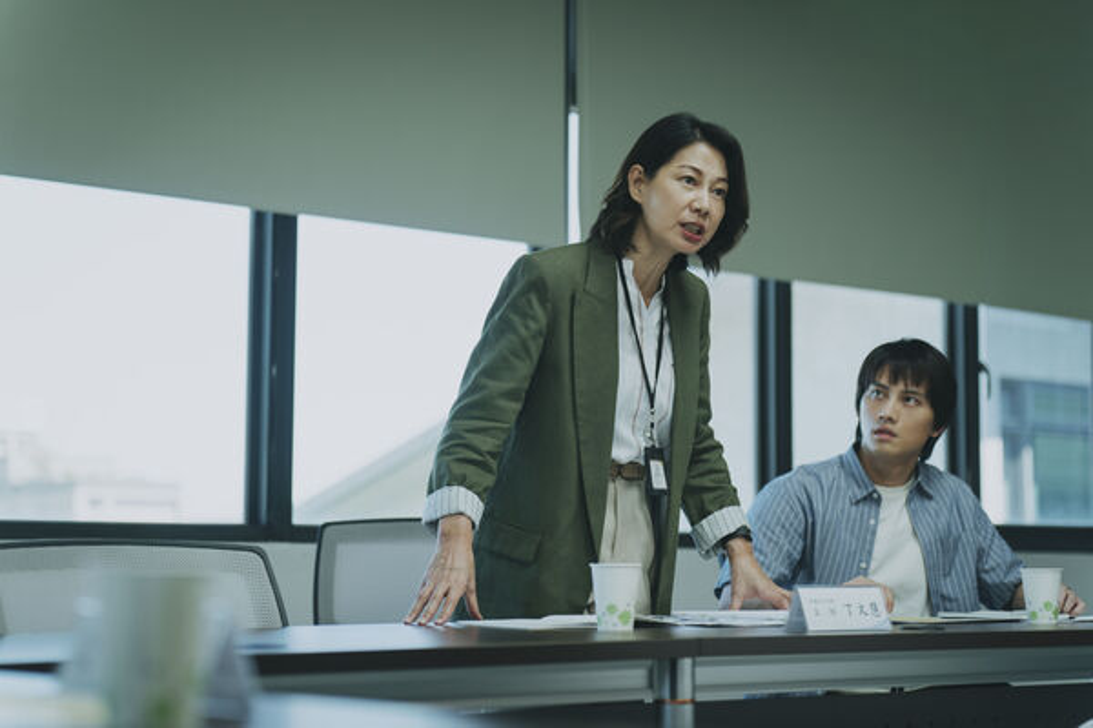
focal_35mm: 64
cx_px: 546
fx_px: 1943
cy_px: 364
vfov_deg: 21.2
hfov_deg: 31.4
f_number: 2.5
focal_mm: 64
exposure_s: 1/200
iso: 400
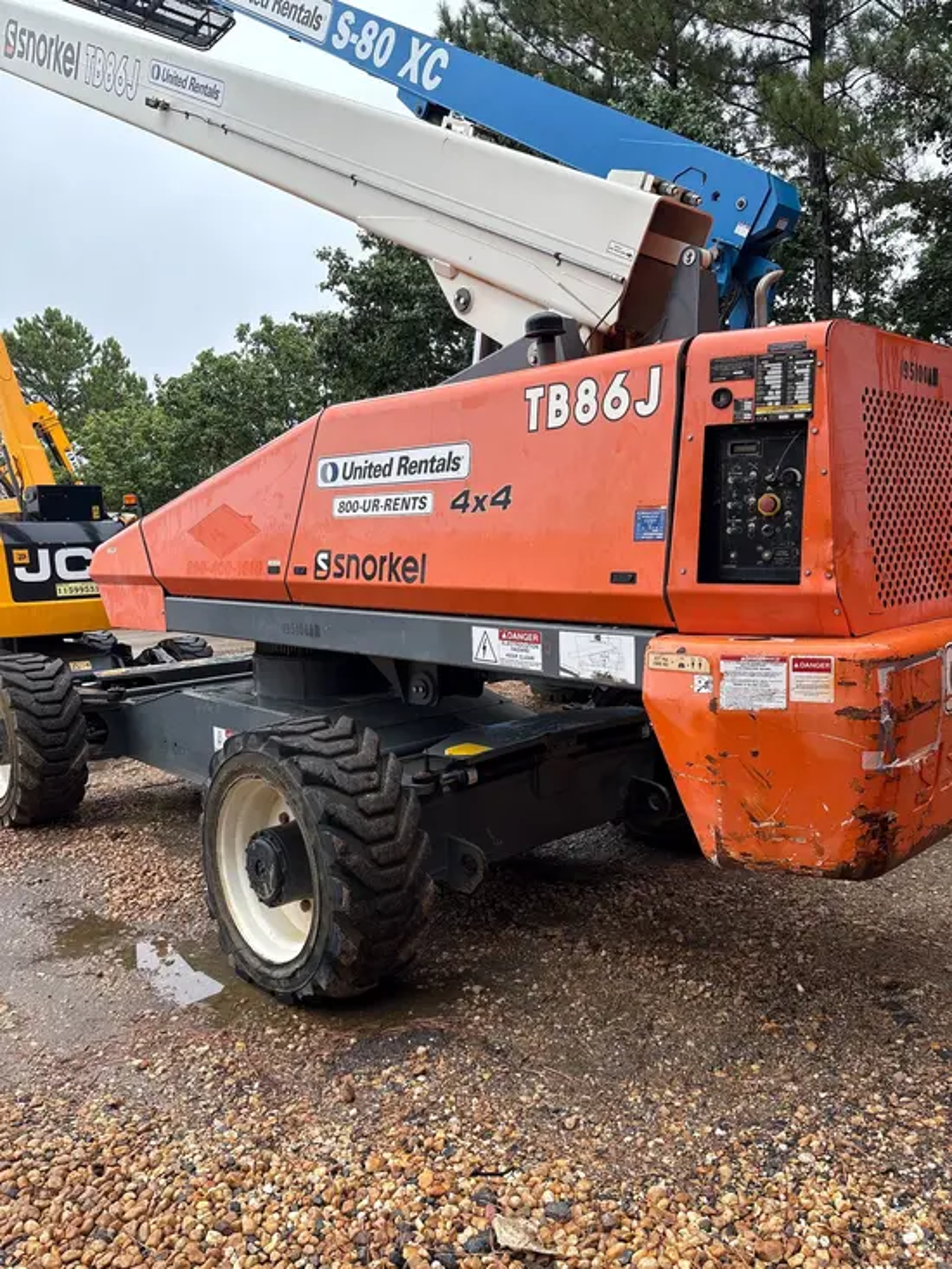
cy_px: 634
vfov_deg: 67.3
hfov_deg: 53.1
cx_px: 476
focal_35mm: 26
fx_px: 953
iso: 64
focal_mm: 5.96
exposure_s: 1/581
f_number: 1.6
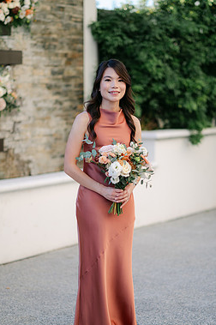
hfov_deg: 13.5
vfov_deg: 20.2
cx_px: 111
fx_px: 911
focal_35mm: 101
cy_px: 173
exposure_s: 1/1250
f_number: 1.8
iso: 100
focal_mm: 85
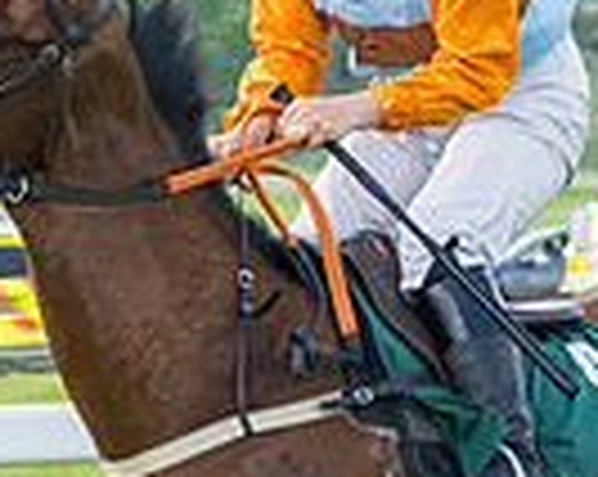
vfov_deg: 2.4
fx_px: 11381
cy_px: 476
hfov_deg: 3.0
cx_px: 442
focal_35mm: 644
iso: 400
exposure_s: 1/1000
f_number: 5
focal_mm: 70
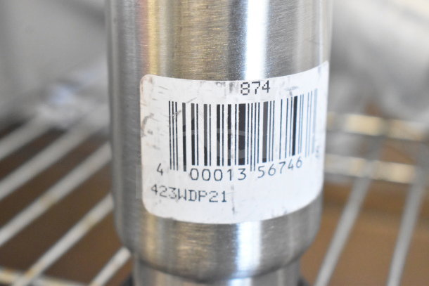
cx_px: 214
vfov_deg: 19.7
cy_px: 143
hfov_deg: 29.2
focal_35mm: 69
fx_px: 822
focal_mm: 46
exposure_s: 1/200
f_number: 7.1
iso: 6400
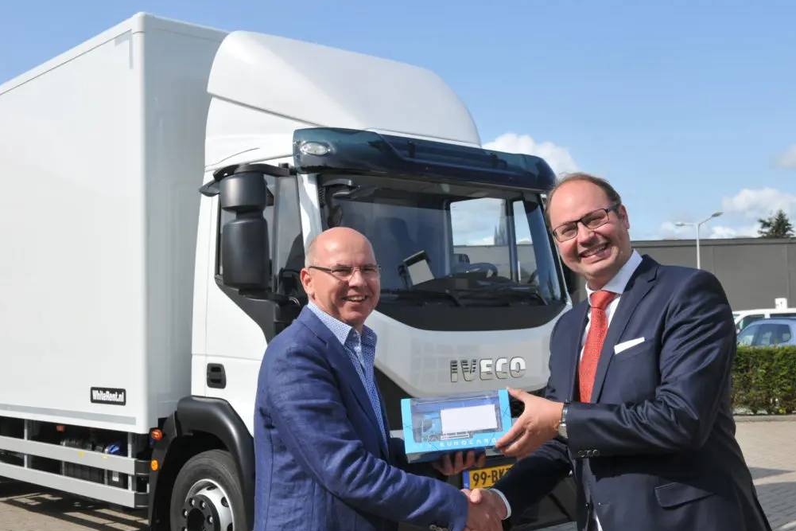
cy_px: 264
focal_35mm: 46
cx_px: 394
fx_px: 1017
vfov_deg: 29.2
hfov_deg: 42.7
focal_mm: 30
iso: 200
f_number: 9
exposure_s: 1/320
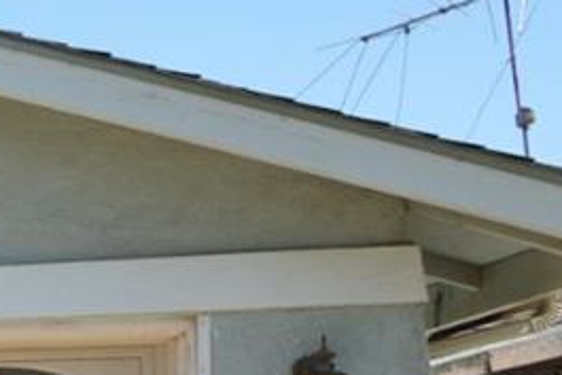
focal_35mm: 85
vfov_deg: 15.2
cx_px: -984
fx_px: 1328
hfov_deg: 12.8
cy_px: 520
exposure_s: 1/200
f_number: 7.1
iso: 100
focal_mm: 10
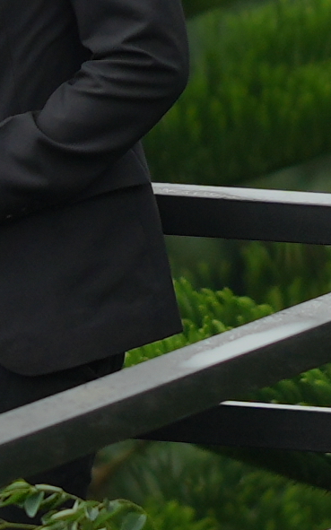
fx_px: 14574
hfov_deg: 1.3
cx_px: 26
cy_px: -31
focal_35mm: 1009
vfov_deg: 2.1
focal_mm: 85
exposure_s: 1/1600
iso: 160
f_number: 1.4
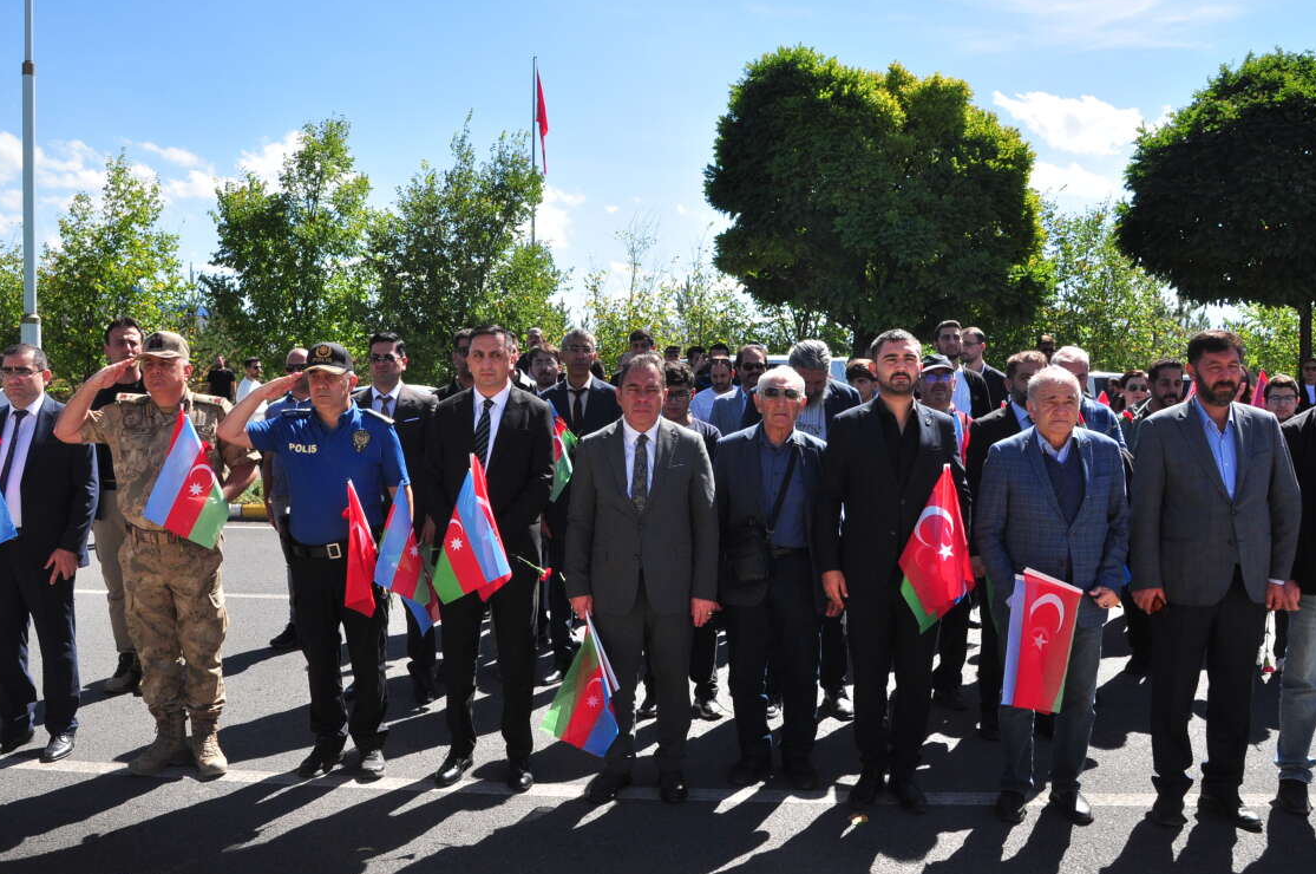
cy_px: 430
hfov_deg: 60.3
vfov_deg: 42.2
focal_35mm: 31
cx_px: 623
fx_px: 1132
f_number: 11
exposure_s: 1/500
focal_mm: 18
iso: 400
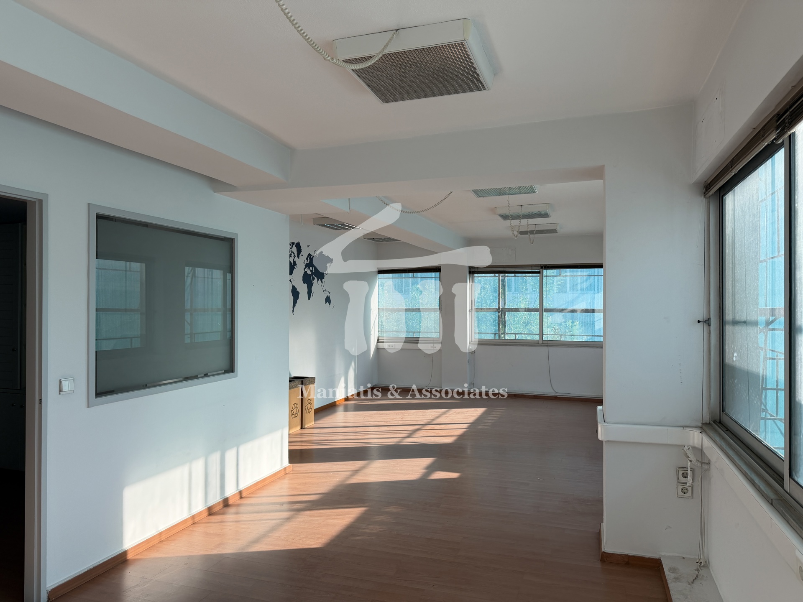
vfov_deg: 56.8
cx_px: 402
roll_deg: +0.5
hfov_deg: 71.6
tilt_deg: +0.8
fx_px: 557
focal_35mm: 24
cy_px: 301
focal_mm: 6.76
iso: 100
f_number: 1.78
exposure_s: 1/612
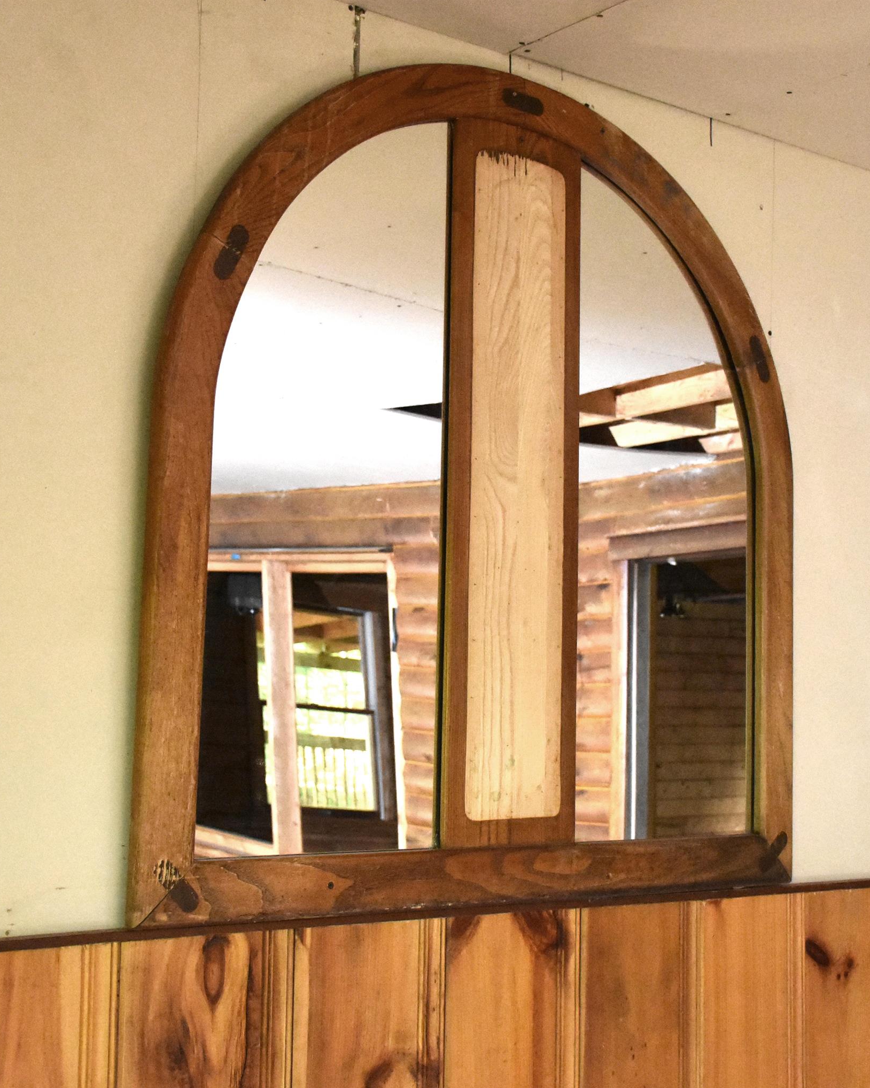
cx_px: 455
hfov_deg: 29.7
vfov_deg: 36.7
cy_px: 544
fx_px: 1641
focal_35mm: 51
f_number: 4
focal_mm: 24
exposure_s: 1/60
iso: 5600
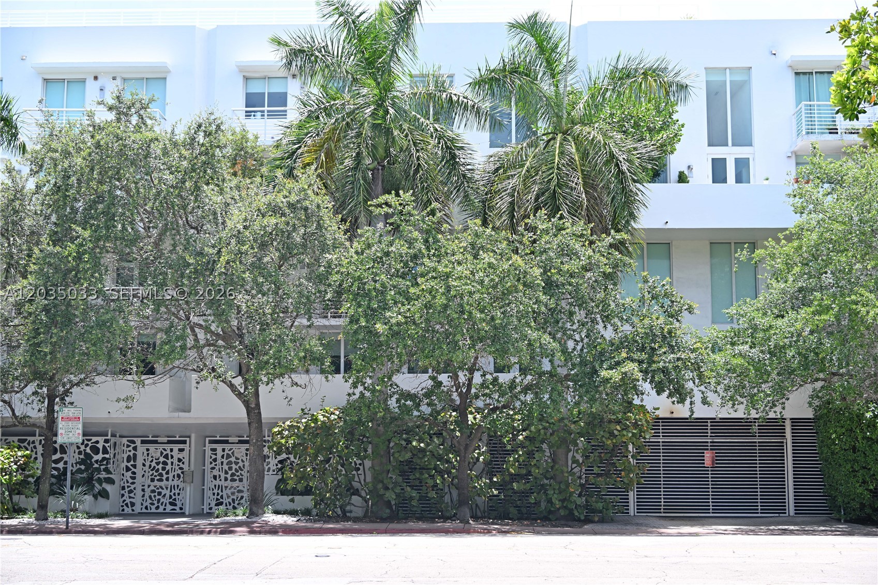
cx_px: 439
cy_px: 292
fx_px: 1219
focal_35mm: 50
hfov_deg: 39.6
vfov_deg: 27.0
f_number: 5.6
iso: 160
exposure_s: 1/250
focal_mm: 50
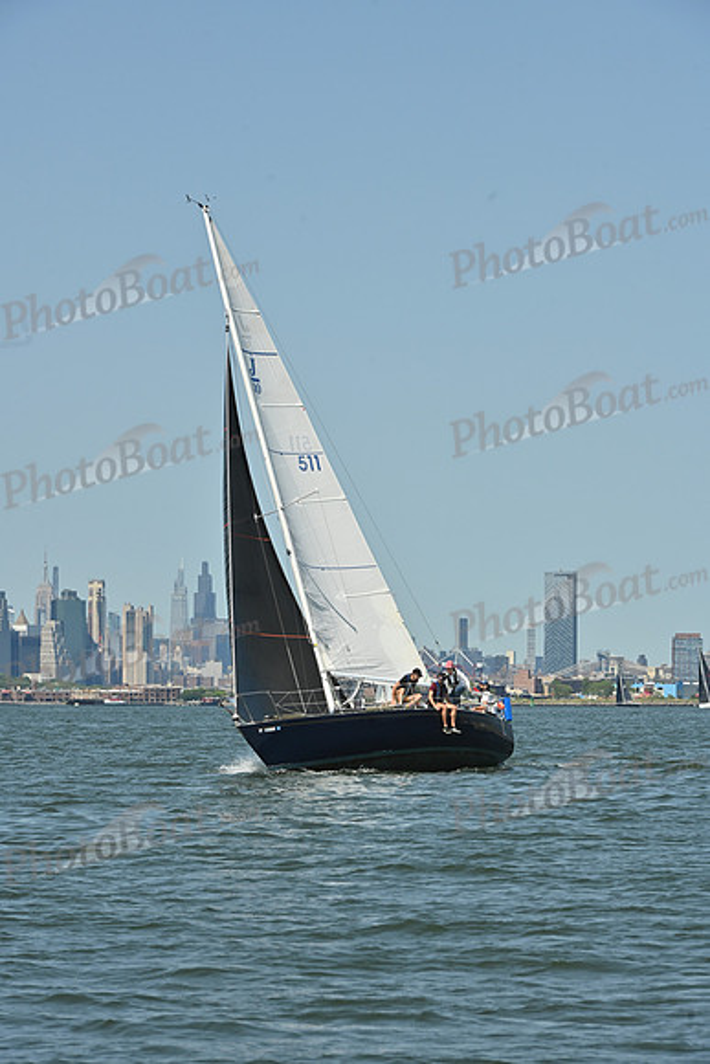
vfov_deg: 14.7
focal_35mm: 140
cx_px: 355
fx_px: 4139
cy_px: 532
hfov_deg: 9.8
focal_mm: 140
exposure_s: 1/1000
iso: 320
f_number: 13
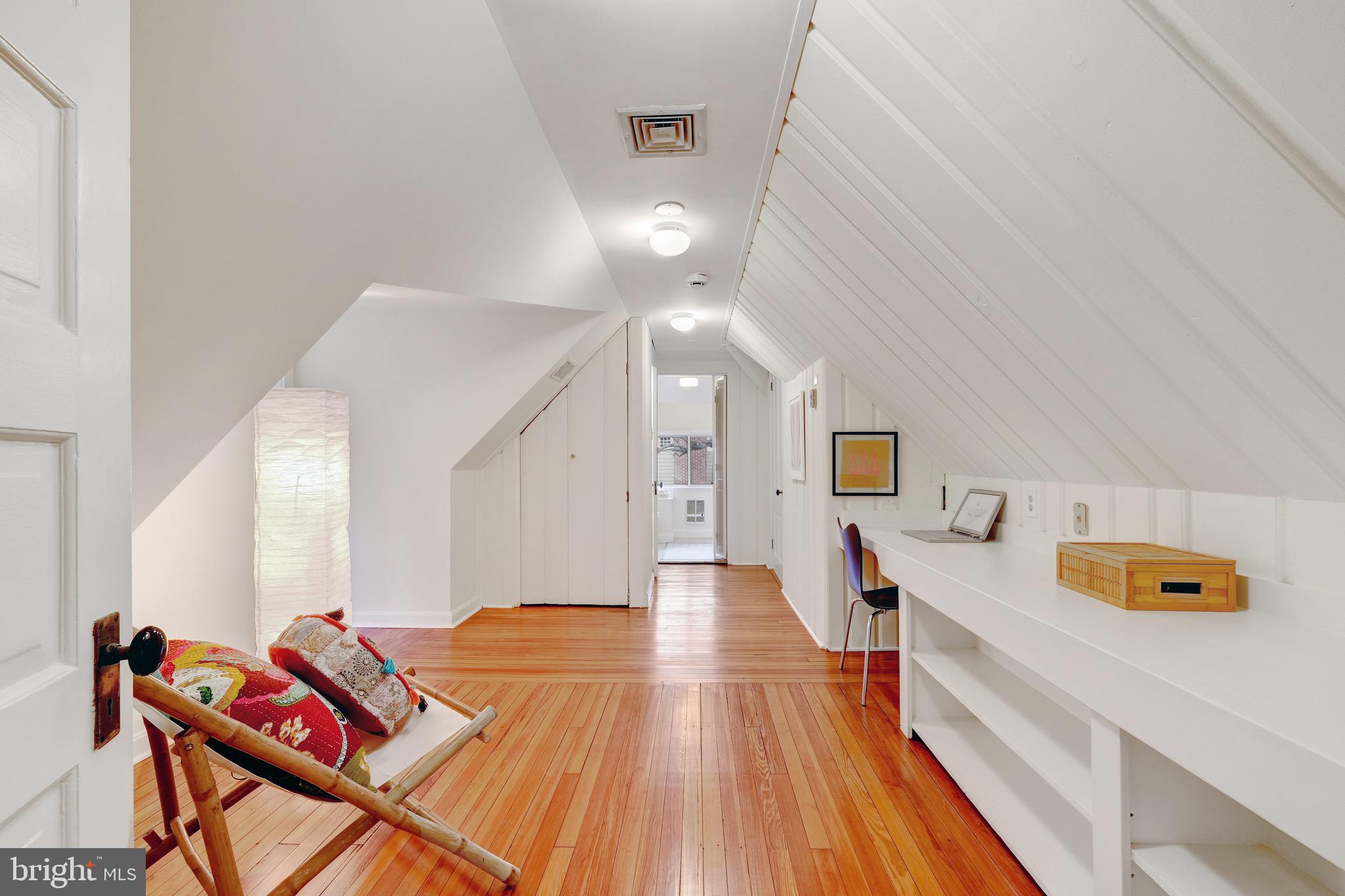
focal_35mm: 15
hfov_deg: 100.4
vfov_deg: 77.3
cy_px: 448
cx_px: 672
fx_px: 560
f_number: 8
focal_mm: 10
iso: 400
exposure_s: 1/13
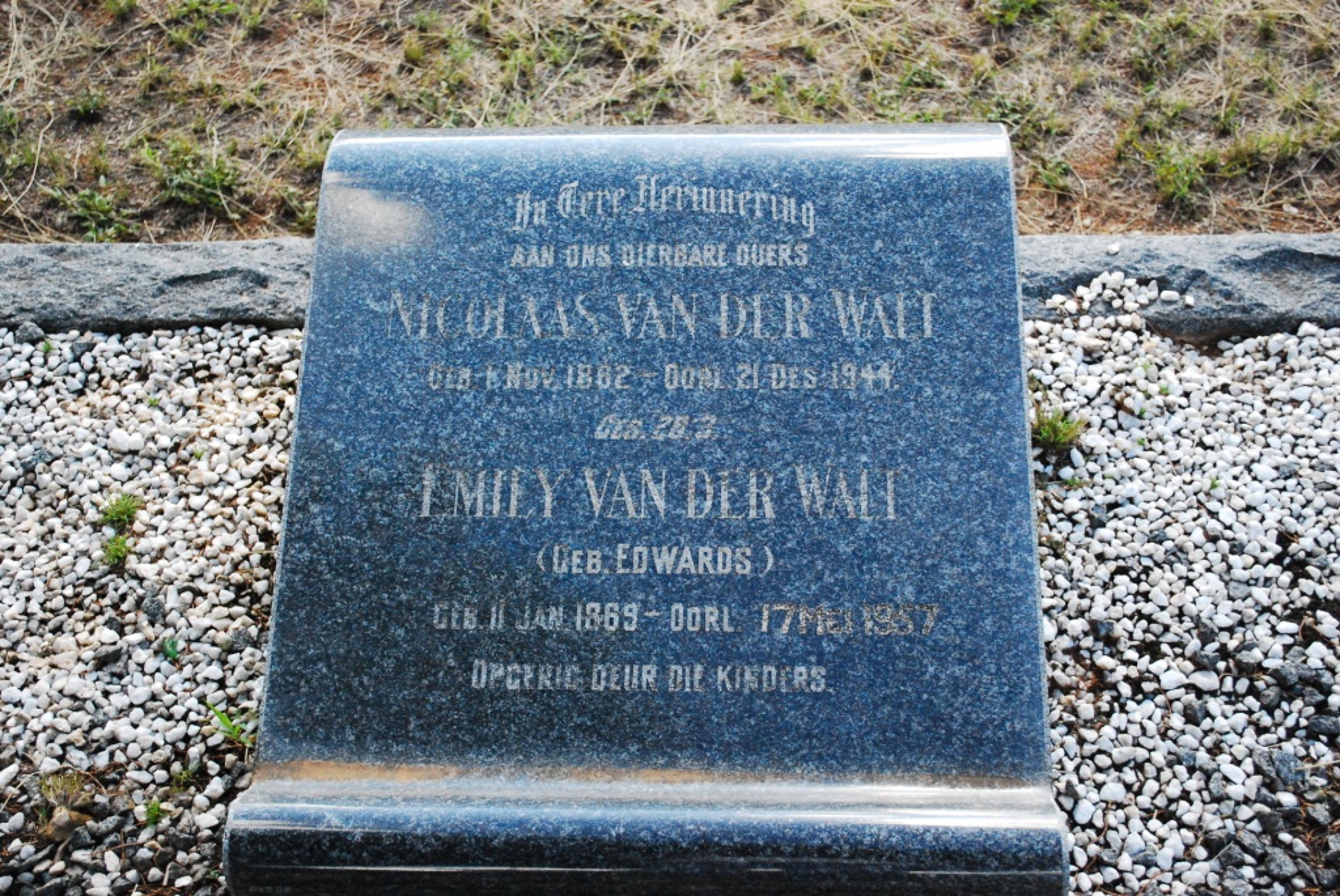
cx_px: 670
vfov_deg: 28.1
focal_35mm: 48
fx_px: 1788
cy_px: 448
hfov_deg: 41.1
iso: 1600
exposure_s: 1/1250
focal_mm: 32
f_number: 4.8
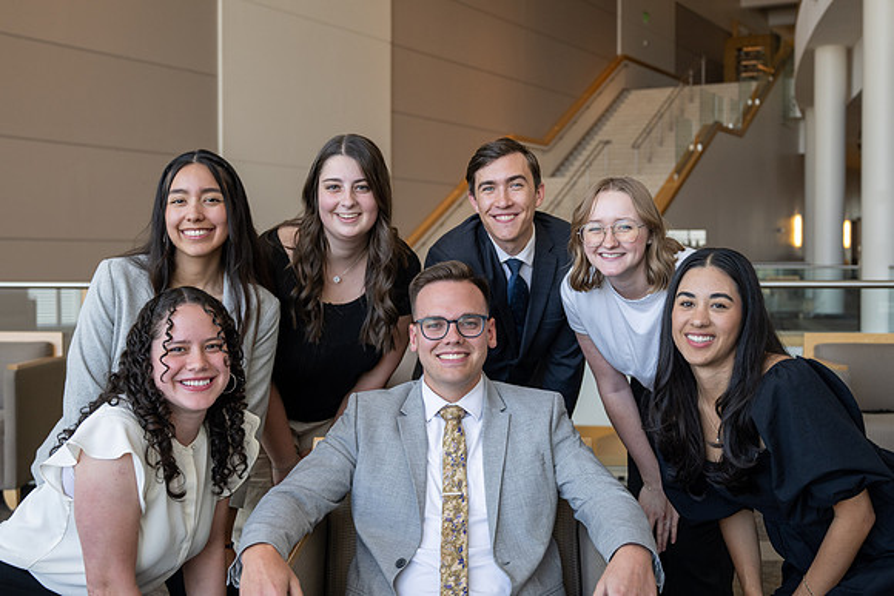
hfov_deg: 43.3
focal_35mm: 45
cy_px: 283
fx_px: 1126
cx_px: 453
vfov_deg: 29.7
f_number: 4
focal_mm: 43
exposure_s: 1/200
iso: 500
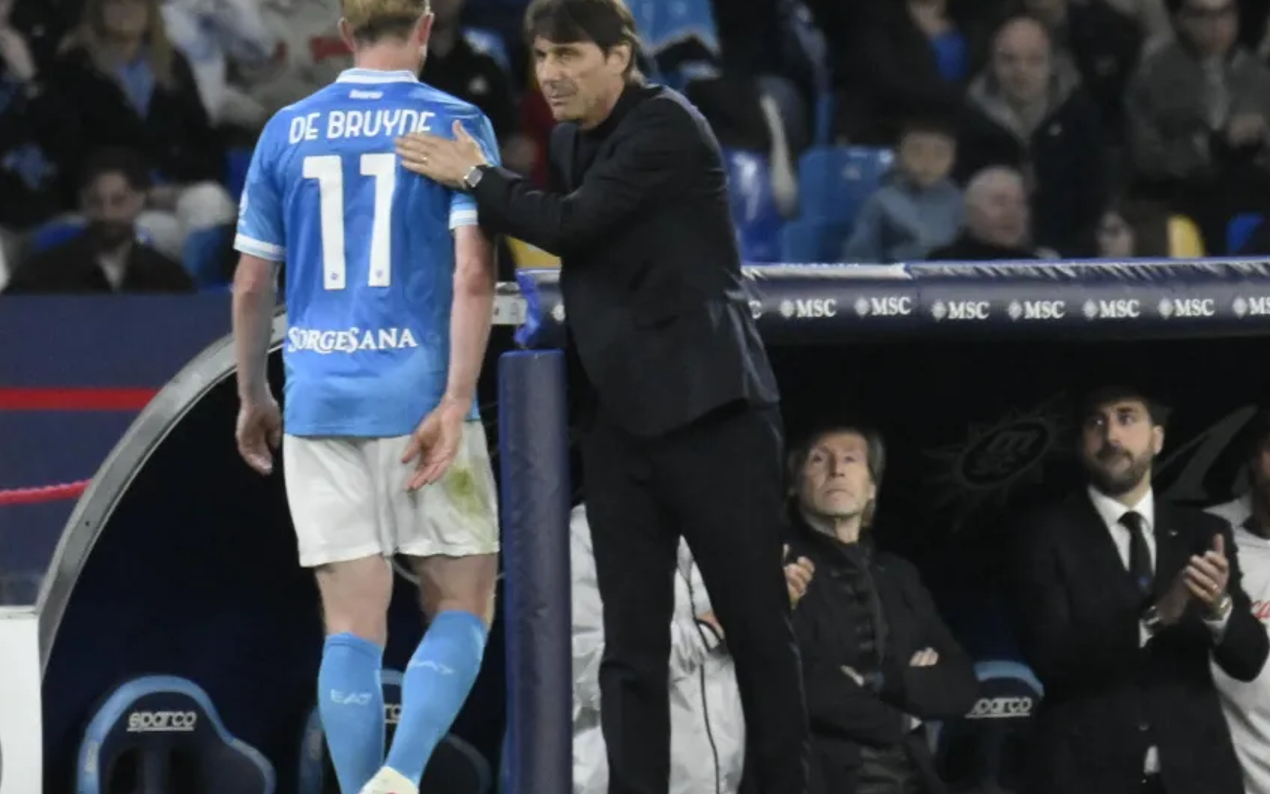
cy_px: 347
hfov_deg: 2.4
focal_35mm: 867
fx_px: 30012
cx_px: 757
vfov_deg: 1.5
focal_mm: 400
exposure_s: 1/800
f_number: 5.6
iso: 7200
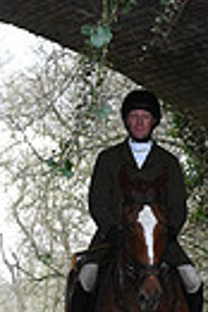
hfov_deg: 4.3
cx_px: 476
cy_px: 281
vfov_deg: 6.6
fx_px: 2694
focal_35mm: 310
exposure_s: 1/1250
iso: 5000
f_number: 5.6
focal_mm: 70
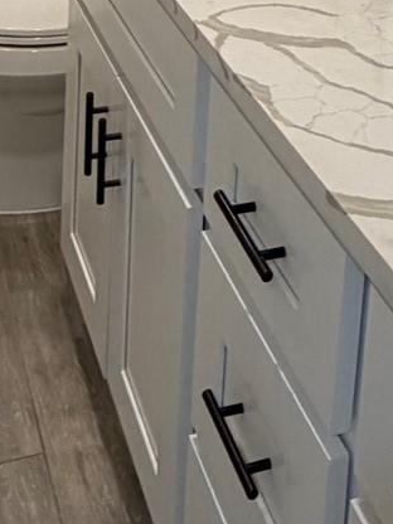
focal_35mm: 69
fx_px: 1044
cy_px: -220
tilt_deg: -8.9
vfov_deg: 23.6
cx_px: 223
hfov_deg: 21.3
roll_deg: -3.0
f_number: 2.2
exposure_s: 1/120
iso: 250
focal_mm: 2.22
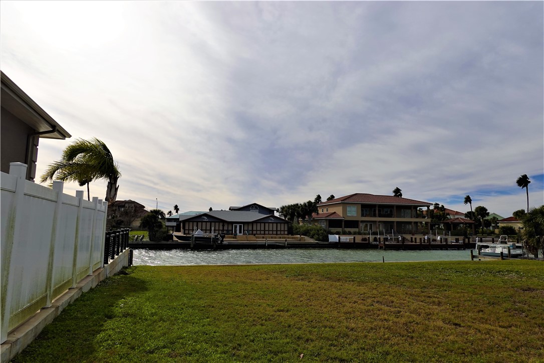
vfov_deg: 53.1
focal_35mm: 24
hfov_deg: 73.7
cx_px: 272
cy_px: 182
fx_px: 363
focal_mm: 9
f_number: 6.3
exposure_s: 1/1000
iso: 100
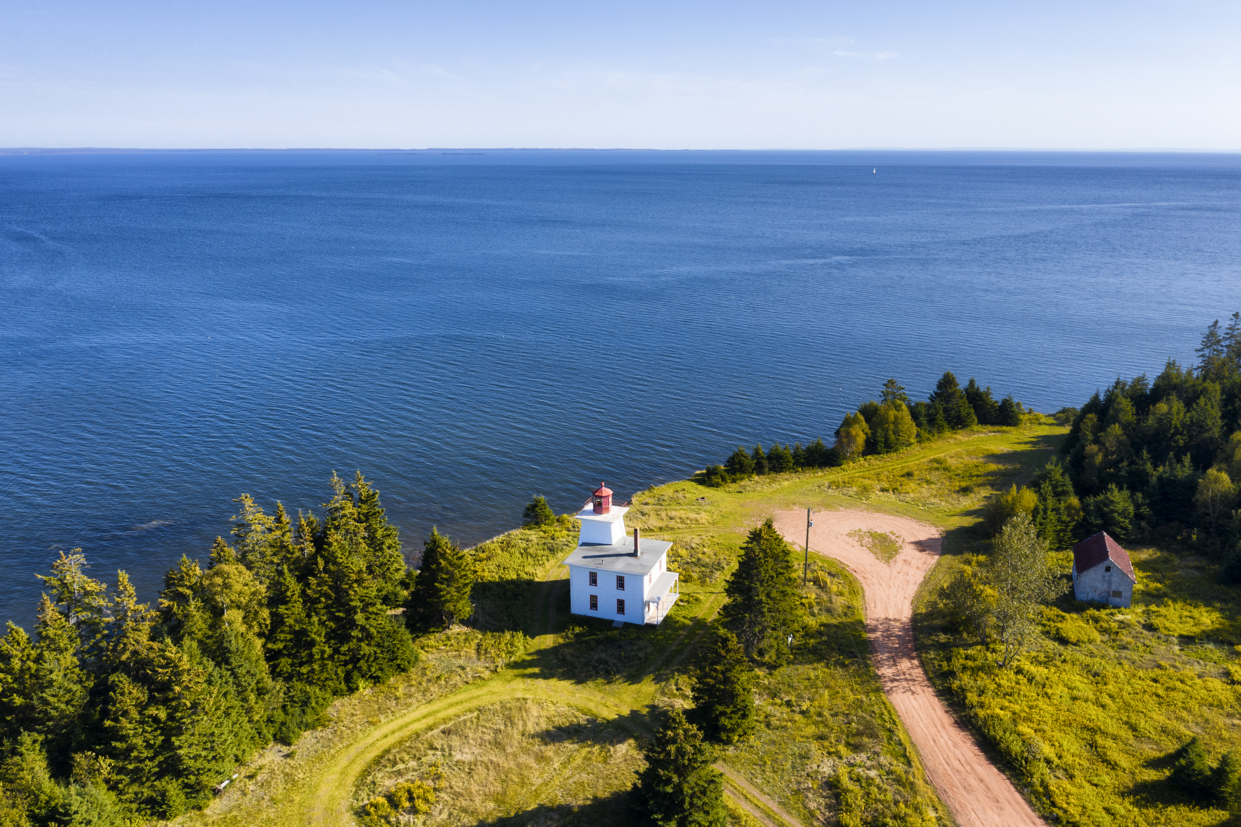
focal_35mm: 28
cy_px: 414
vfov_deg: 46.4
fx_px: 965
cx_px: 620
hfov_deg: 65.5
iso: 100
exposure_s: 1/160
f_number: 8
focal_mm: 10.26
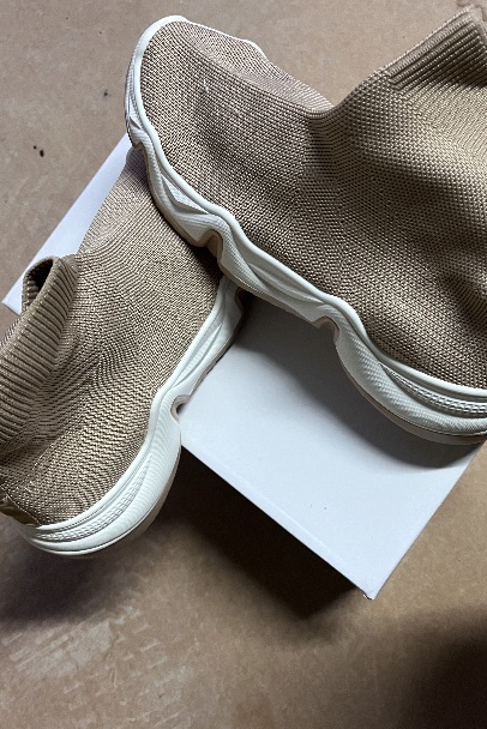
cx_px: 260
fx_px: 649
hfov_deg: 41.1
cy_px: 363
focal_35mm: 32
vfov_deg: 58.7
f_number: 1.6
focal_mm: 5.1
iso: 500
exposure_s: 1/50
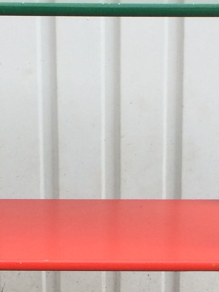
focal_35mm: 101
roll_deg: +1.1
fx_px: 852
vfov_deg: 19.4
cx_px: 93
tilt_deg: -16.4
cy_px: 194
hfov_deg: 14.6
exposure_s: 1/33
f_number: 2.2
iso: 40
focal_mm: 4.15
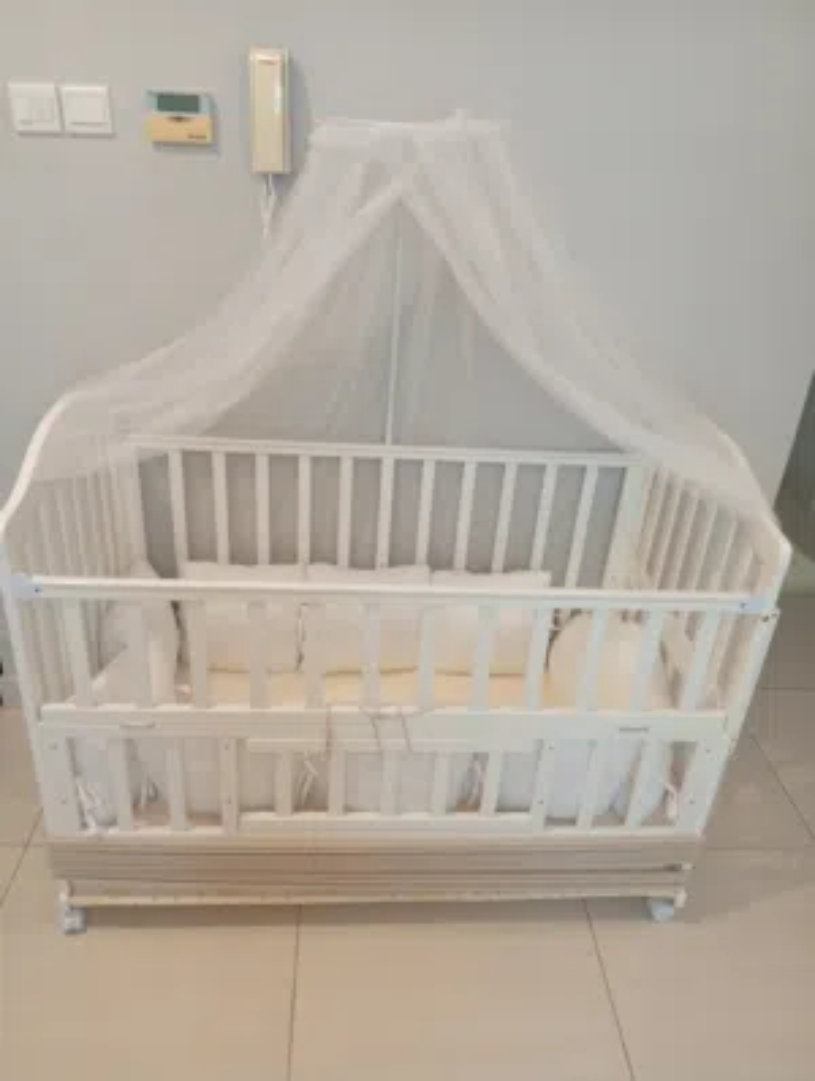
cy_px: 540
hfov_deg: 51.5
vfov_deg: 65.2
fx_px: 845
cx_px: 408
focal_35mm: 27
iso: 686
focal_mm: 3.98
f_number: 1.8
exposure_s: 1/33.3
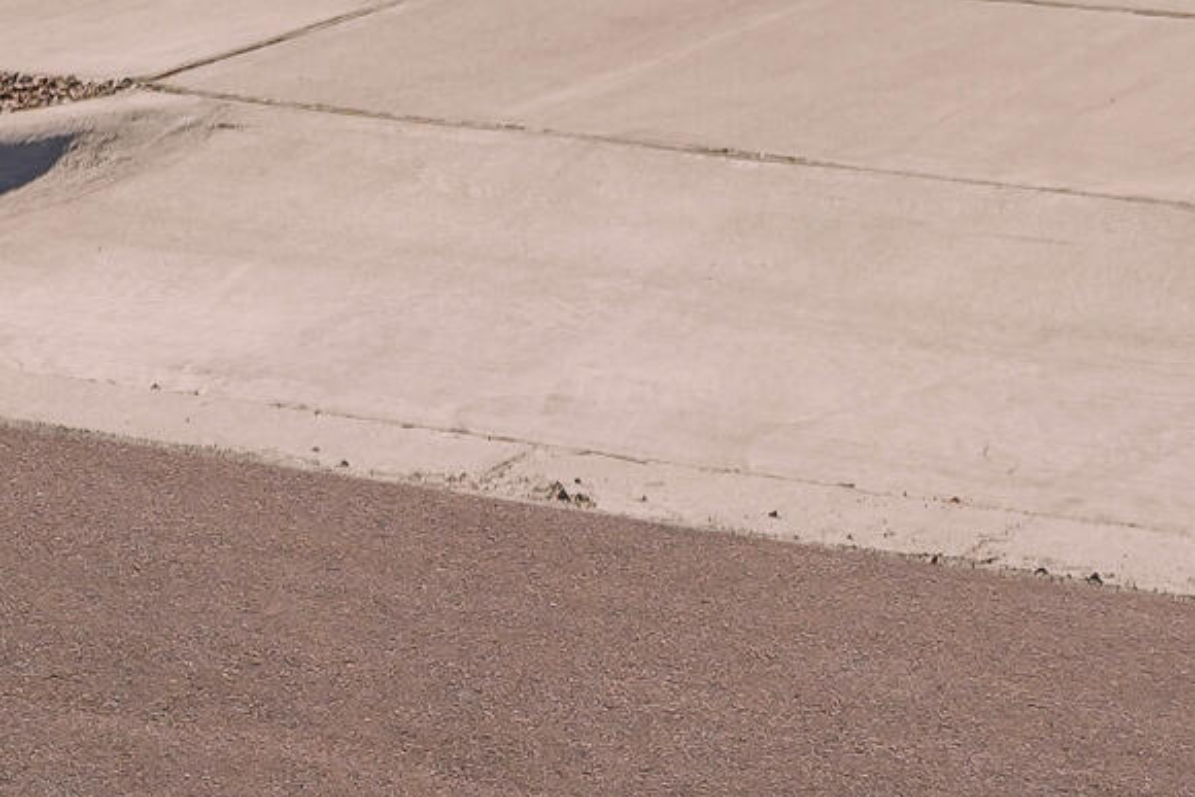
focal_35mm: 150
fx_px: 4980
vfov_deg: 8.7
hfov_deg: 13.5
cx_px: 41
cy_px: -774
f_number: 11
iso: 640
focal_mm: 29
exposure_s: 1/200
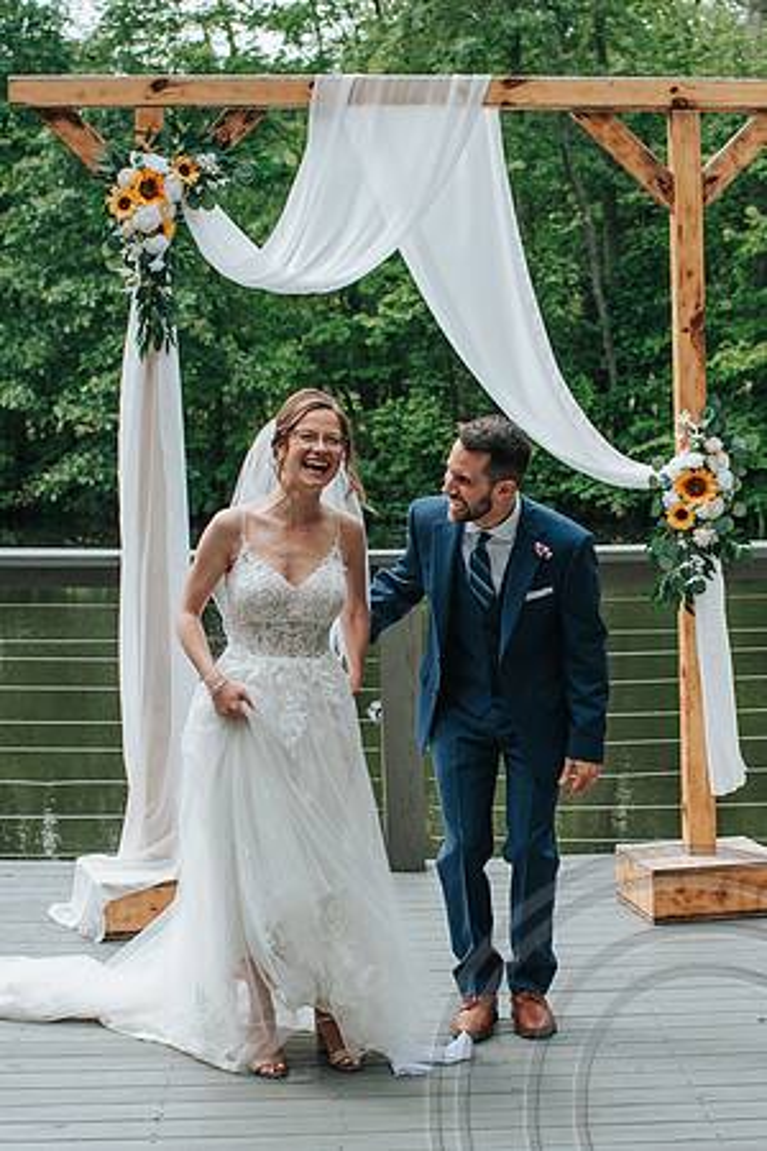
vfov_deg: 25.7
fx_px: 2517
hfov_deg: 17.3
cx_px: 459
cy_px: 712
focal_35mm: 79
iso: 220
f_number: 3.5
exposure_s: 1/800
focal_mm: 35
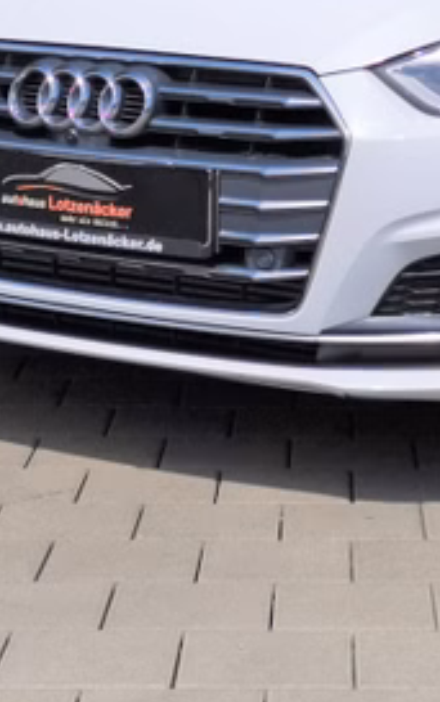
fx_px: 2260
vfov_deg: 17.2
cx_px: 527
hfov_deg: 10.9
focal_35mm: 118
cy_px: -15
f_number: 1.8
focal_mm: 5.58
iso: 50
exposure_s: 1/6849
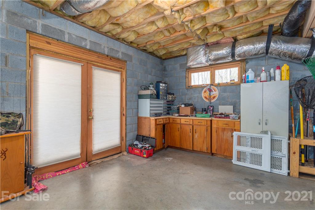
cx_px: 158
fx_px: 149
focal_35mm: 17
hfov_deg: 93.3
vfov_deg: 70.5
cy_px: 105
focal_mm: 17
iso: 400
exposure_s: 1/60
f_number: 6.3
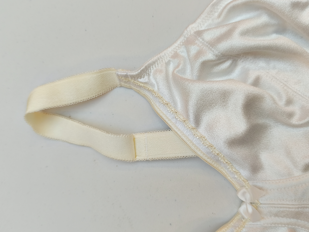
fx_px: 286
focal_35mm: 32
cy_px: 116
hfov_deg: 56.8
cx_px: 154
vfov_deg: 44.2
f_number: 1.65
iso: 125
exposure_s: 1/30
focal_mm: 6.14
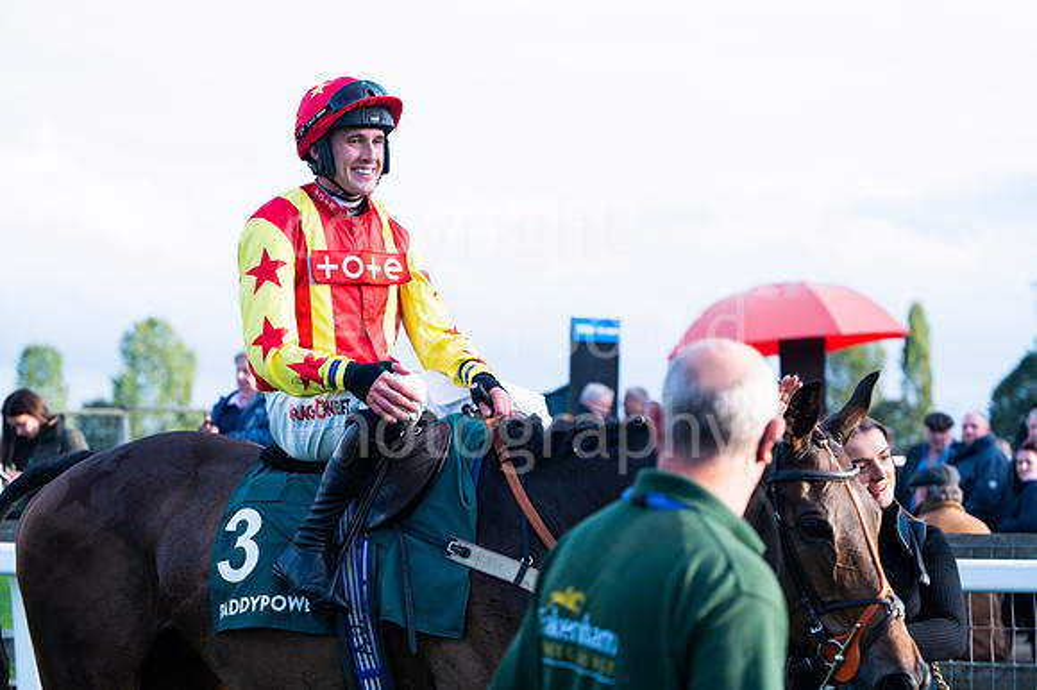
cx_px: 518
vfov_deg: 13.9
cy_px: 345
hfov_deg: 20.8
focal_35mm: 98
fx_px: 2821
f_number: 4
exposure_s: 1/1250
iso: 400
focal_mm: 98
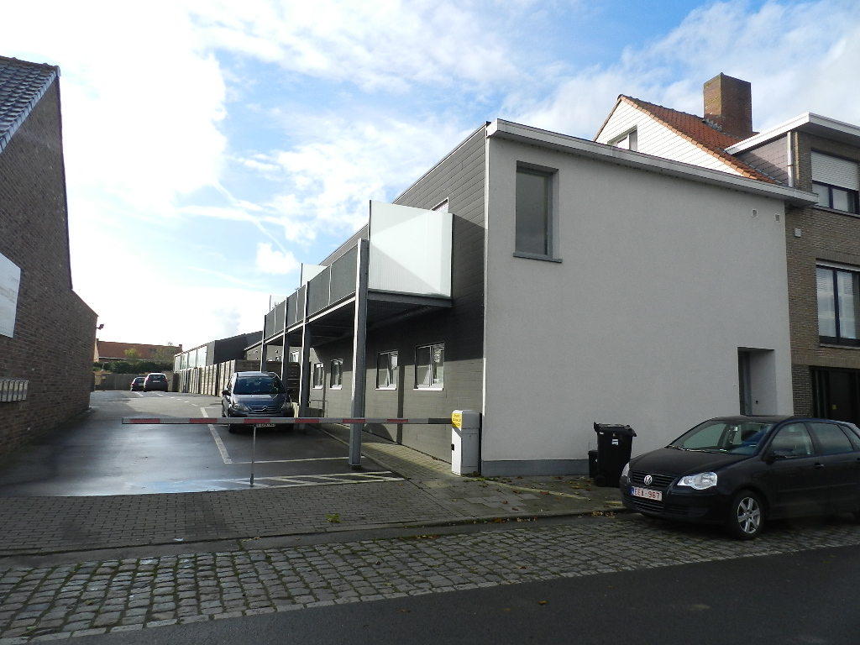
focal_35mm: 23
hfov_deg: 73.9
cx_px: 430
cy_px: 322
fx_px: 571
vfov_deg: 58.9
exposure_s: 1/640
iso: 160
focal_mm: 4
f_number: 4
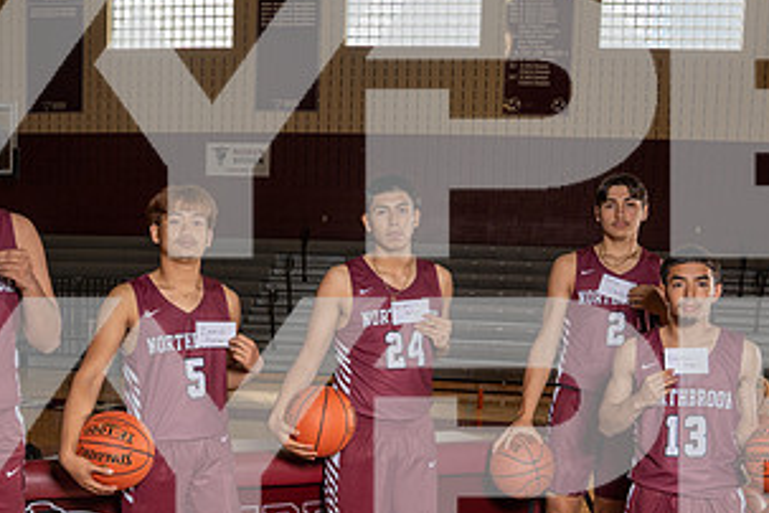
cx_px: 325
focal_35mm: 46
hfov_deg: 42.6
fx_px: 983
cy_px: 433
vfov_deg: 28.4
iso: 500
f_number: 8
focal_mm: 24
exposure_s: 1/250
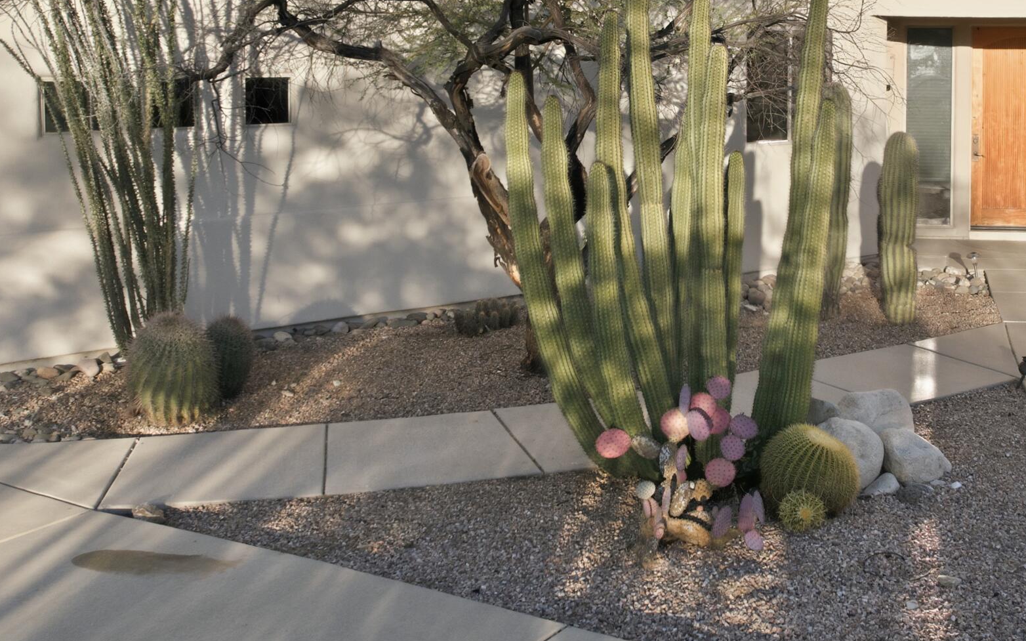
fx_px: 1202
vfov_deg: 28.8
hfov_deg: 45.3
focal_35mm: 43
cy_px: 82
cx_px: 707
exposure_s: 1/1000
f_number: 2.8
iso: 120
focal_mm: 8.4
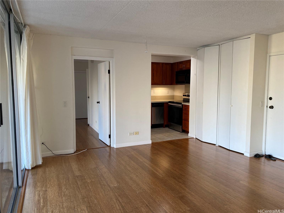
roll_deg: -0.1
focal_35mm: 26
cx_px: 142
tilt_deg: -6.2
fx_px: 213
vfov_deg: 53.1
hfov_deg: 67.3
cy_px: 106
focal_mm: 4.25
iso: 100
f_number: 1.8
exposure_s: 1/121
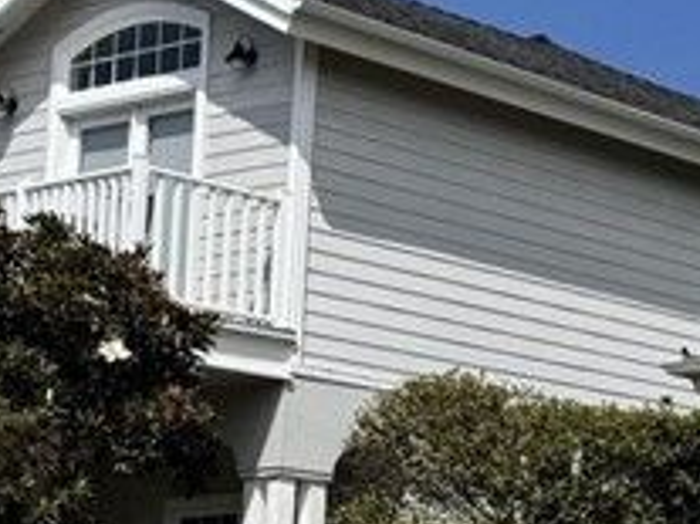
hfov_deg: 13.3
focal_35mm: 119
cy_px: 553
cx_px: 1552
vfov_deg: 12.3
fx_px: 2405
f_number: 1.78
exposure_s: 1/9009
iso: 80
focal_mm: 6.76
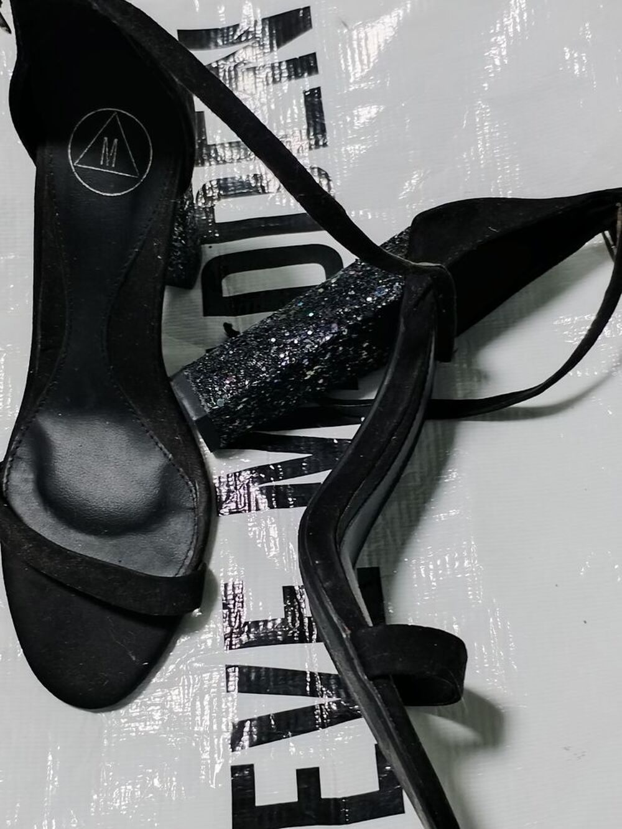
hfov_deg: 25.7
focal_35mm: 57
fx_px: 1365
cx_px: 311
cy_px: 414
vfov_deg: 33.8
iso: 100
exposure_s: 1/427
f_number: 1.8
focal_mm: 4.75
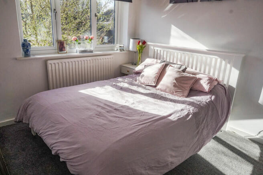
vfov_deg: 50.4
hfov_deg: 70.5
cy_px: 88
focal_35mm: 26
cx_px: 132
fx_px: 186
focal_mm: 17
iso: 400
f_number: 11
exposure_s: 1/320
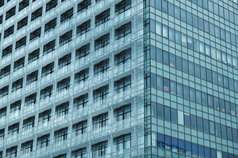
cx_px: 119
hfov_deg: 24.5
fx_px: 549
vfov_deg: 16.5
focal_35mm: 83
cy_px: 79
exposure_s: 1/400
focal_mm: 55
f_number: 6.4
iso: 200
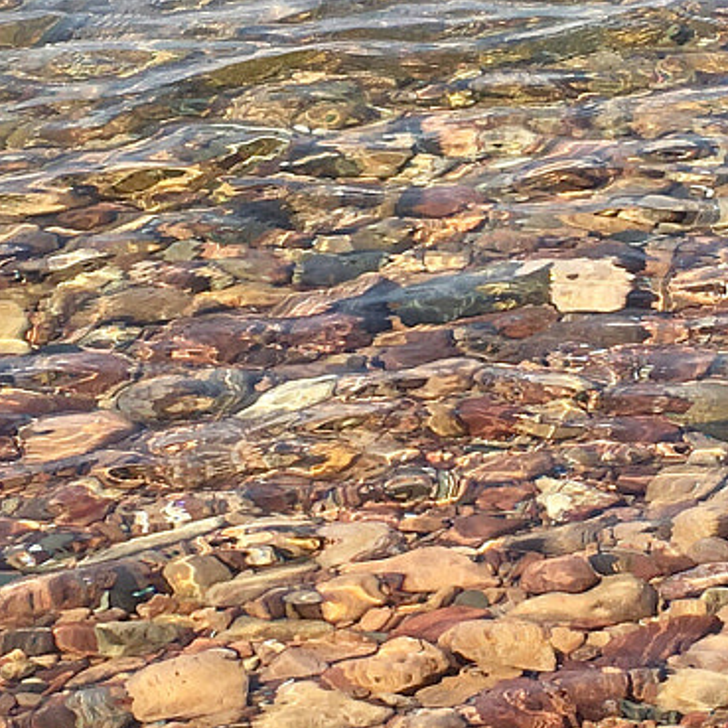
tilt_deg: -20.4
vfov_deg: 15.7
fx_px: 2641
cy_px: 249
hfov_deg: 15.6
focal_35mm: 111
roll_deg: +1.5
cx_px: 515
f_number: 2.2
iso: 25
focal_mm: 4.15
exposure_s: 1/1221
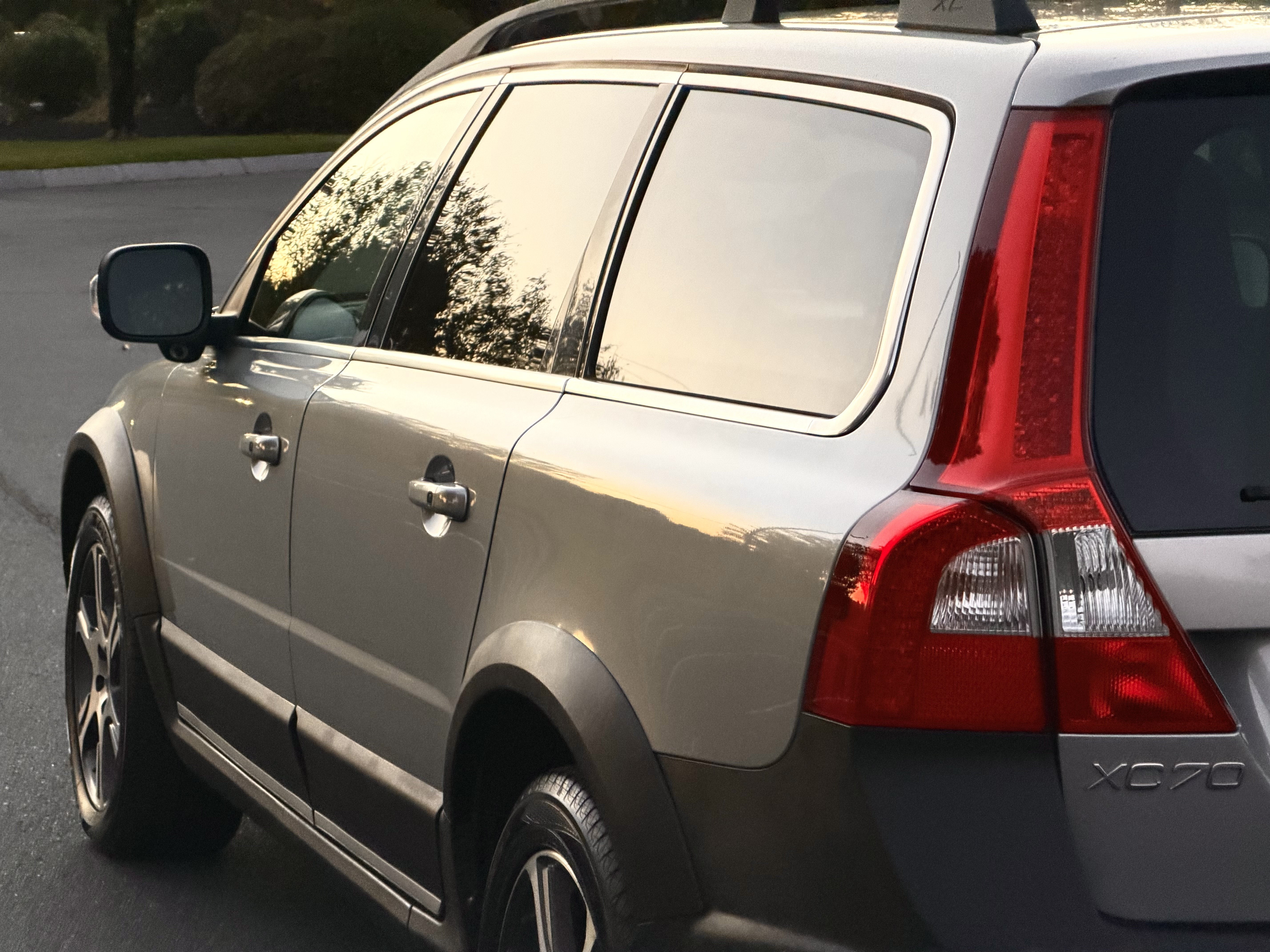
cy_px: 476
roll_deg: -0.2
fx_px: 3669
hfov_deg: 19.6
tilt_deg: -8.0
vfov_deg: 14.8
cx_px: 635
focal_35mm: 100
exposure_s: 1/88
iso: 500
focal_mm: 16.89
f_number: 2.8
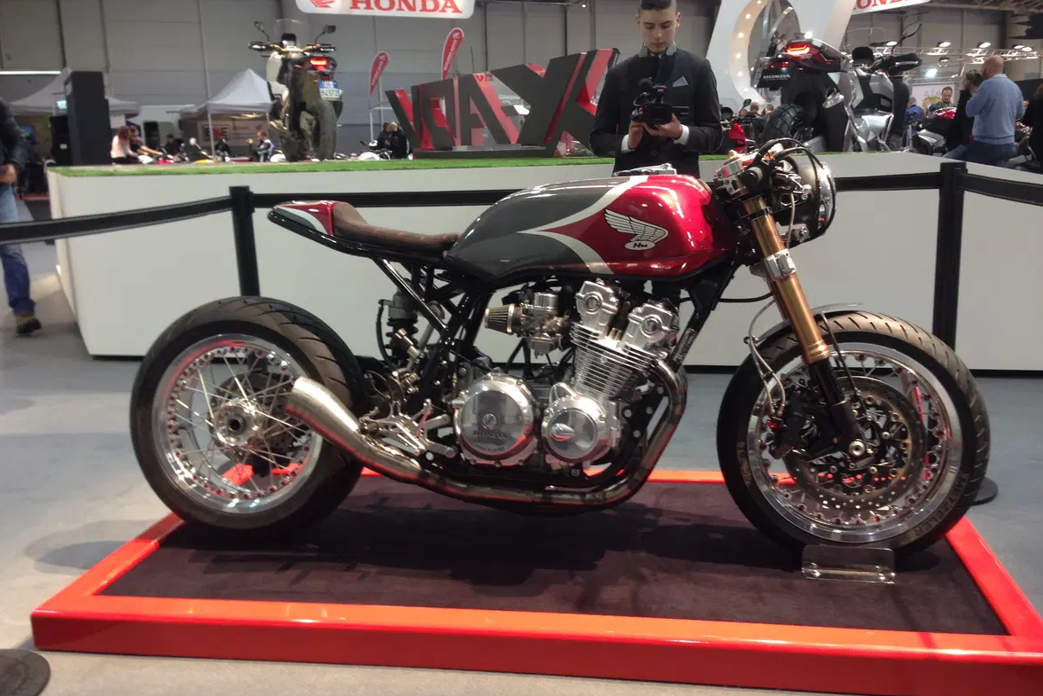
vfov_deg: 37.9
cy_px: 355
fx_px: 1014
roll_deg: +2.2
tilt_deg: -12.9
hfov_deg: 54.4
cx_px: 512
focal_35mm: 35
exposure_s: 1/30
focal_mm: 4.12
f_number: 2.4
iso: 50
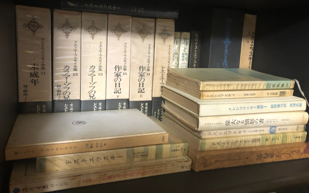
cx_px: 154
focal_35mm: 30
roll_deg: -3.2
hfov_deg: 62.9
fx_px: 253
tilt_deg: -9.2
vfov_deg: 41.8
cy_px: 89
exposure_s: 1/11
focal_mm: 3.99
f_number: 1.8
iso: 100
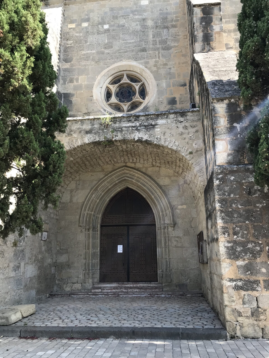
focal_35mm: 28
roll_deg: +0.1
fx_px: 290
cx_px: 134
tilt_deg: +16.5
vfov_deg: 63.4
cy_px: 179
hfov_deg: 49.7
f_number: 1.8
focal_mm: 3.99
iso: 20
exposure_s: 1/384
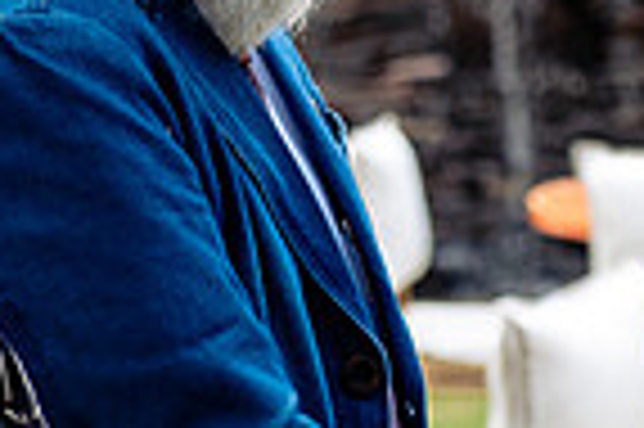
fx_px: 5075
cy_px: 47
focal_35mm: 284
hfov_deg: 7.3
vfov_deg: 4.8
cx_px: 423
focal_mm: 70
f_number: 3.5
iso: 500
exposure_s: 1/125
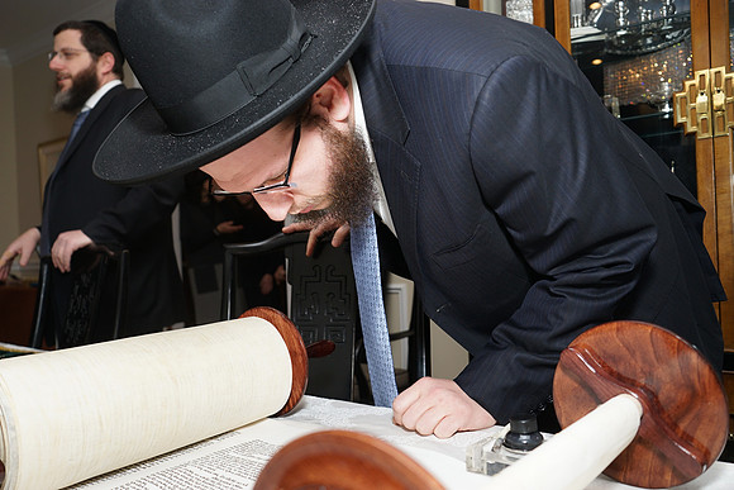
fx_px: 612
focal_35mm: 30
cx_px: 367
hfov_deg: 61.9
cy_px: 245
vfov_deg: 43.6
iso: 400
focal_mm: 30
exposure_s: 1/100
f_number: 5.6
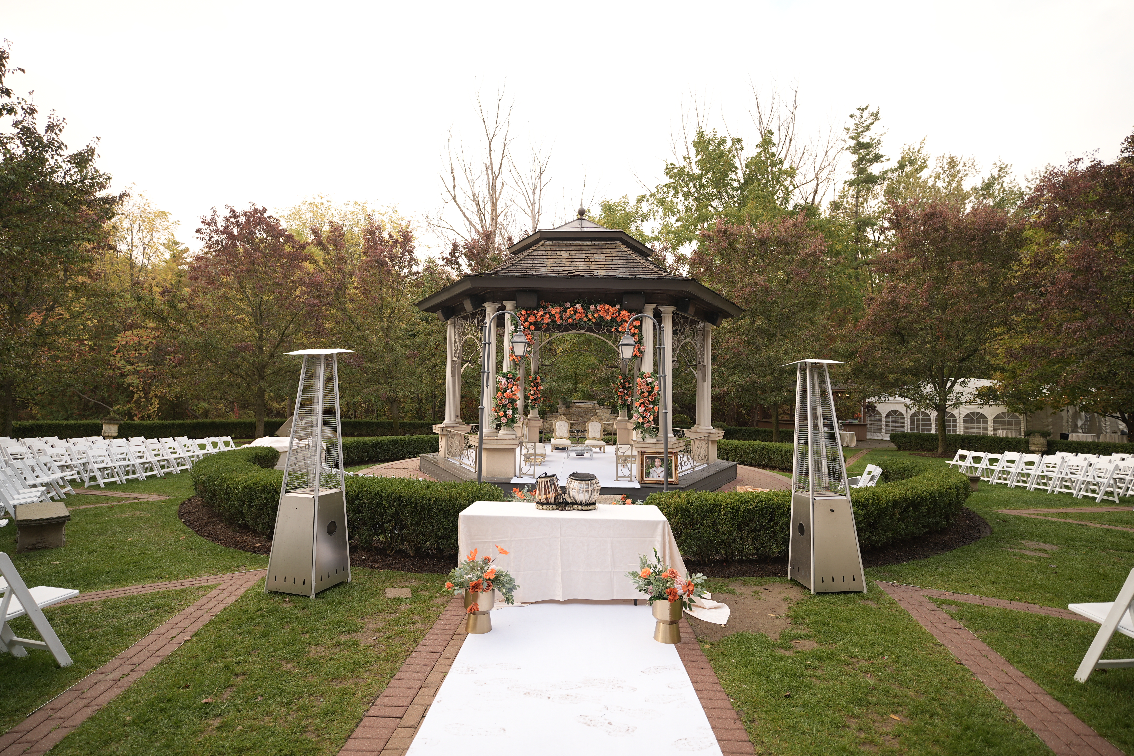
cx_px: 567
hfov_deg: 96.7
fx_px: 504
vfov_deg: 73.7
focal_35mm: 16
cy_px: 378
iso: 100
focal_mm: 16
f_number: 1.8
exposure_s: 1/320
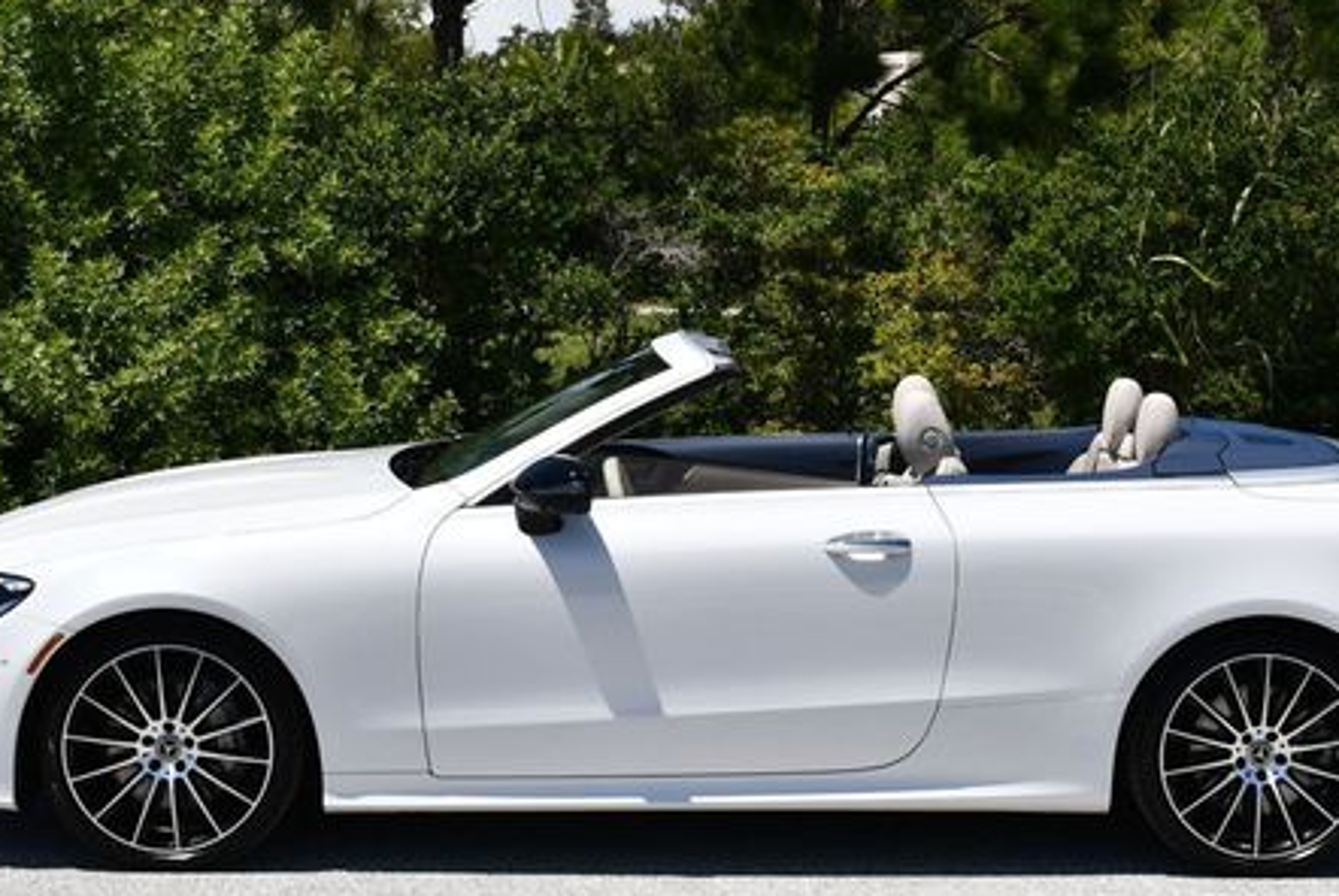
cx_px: 779
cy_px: 412
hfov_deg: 25.0
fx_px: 3017
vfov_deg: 16.9
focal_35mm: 81
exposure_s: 1/320
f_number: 9
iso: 100
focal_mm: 28
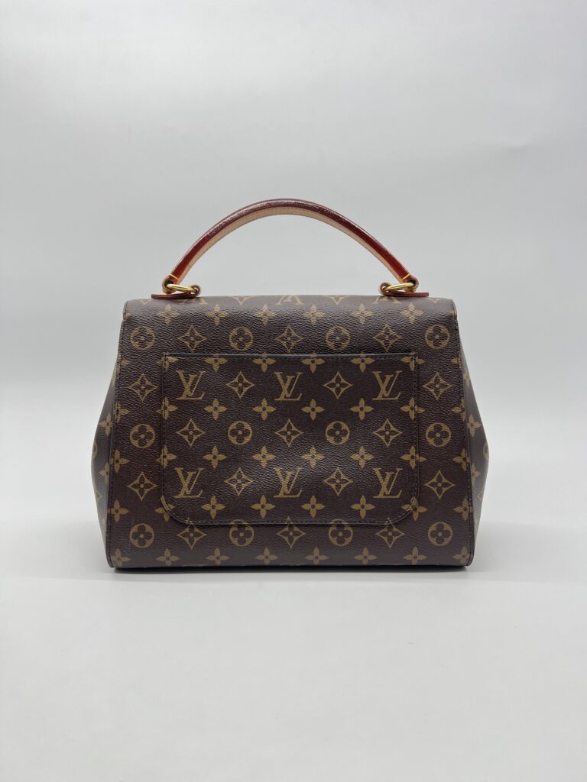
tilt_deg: -9.4
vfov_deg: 67.3
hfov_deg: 53.1
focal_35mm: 26
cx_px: 294
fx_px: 588
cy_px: 391
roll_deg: +0.0
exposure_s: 1/100
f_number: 1.5
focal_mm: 5.7
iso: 32
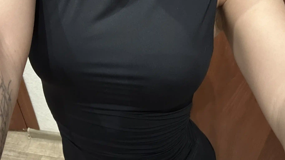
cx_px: 139
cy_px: 48
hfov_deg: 54.0
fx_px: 280
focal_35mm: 37
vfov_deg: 31.6
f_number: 1.9
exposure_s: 1/25
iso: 500
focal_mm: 2.69
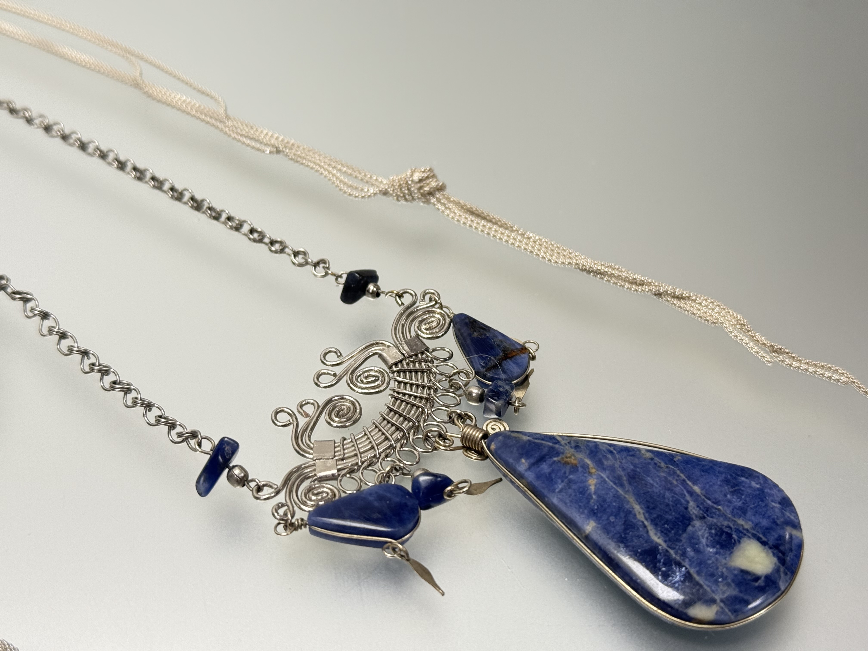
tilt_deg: -43.3
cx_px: 434
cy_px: 326
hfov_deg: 39.7
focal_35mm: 48
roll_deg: -0.8
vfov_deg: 30.3
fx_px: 1204
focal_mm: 6.76
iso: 100
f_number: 1.78
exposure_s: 1/100
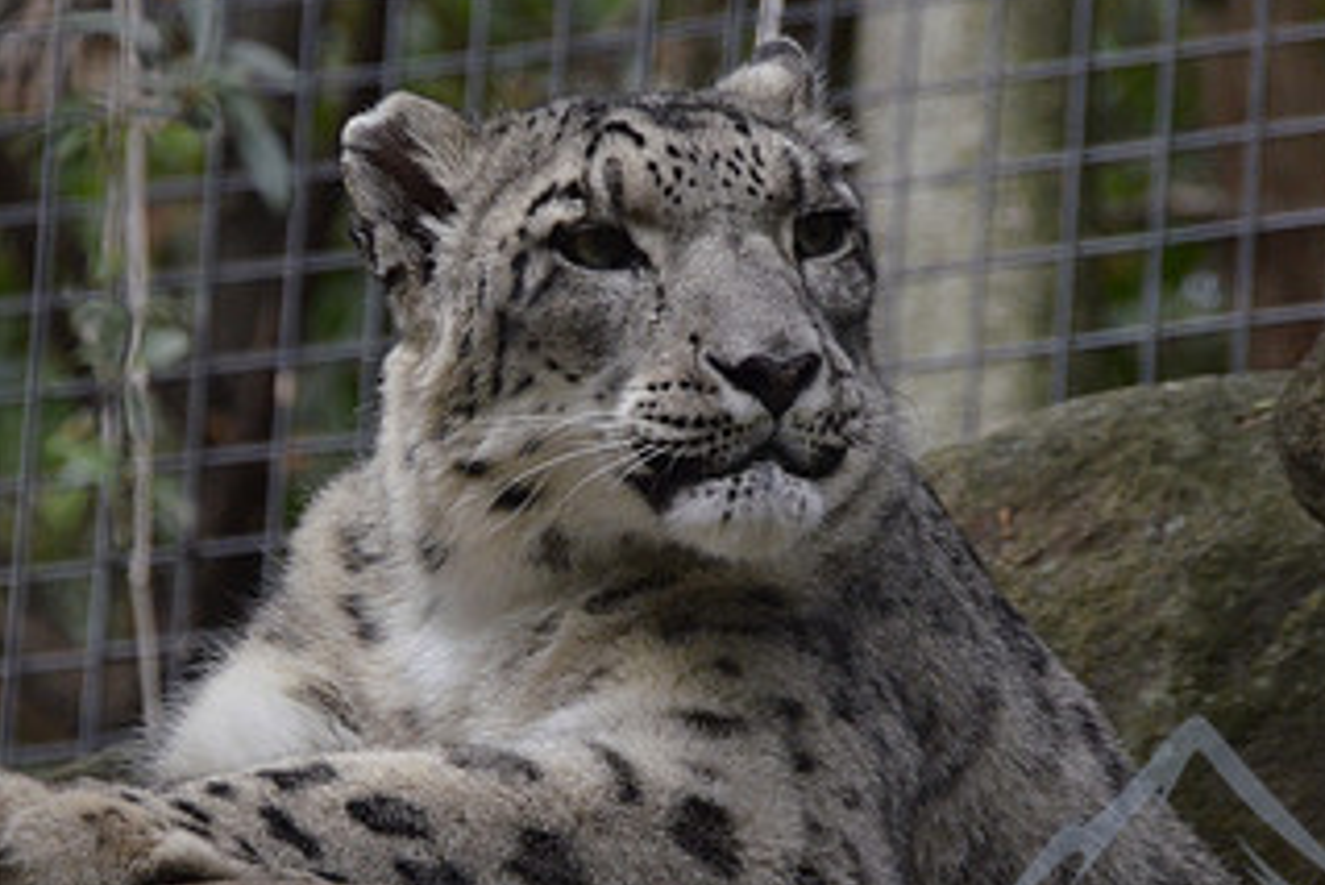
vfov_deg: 2.0
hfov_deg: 3.0
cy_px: 474
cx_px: 461
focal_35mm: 680
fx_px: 25038
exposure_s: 1/640
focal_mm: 250
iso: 2000
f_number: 6.3
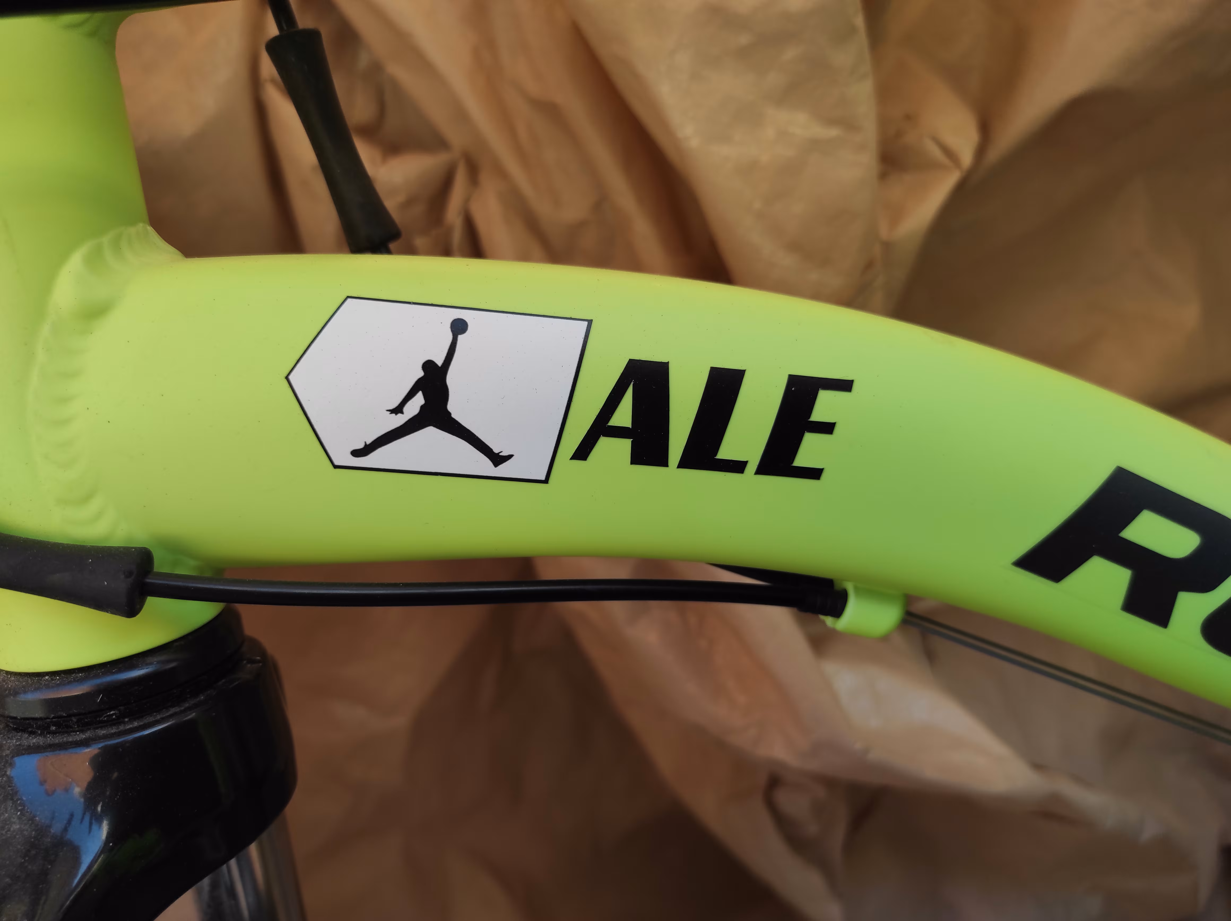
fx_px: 888
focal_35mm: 25
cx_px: 616
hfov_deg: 69.4
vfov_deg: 54.8
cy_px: 460
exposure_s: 1/100
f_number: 1.89
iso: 136
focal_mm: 5.43
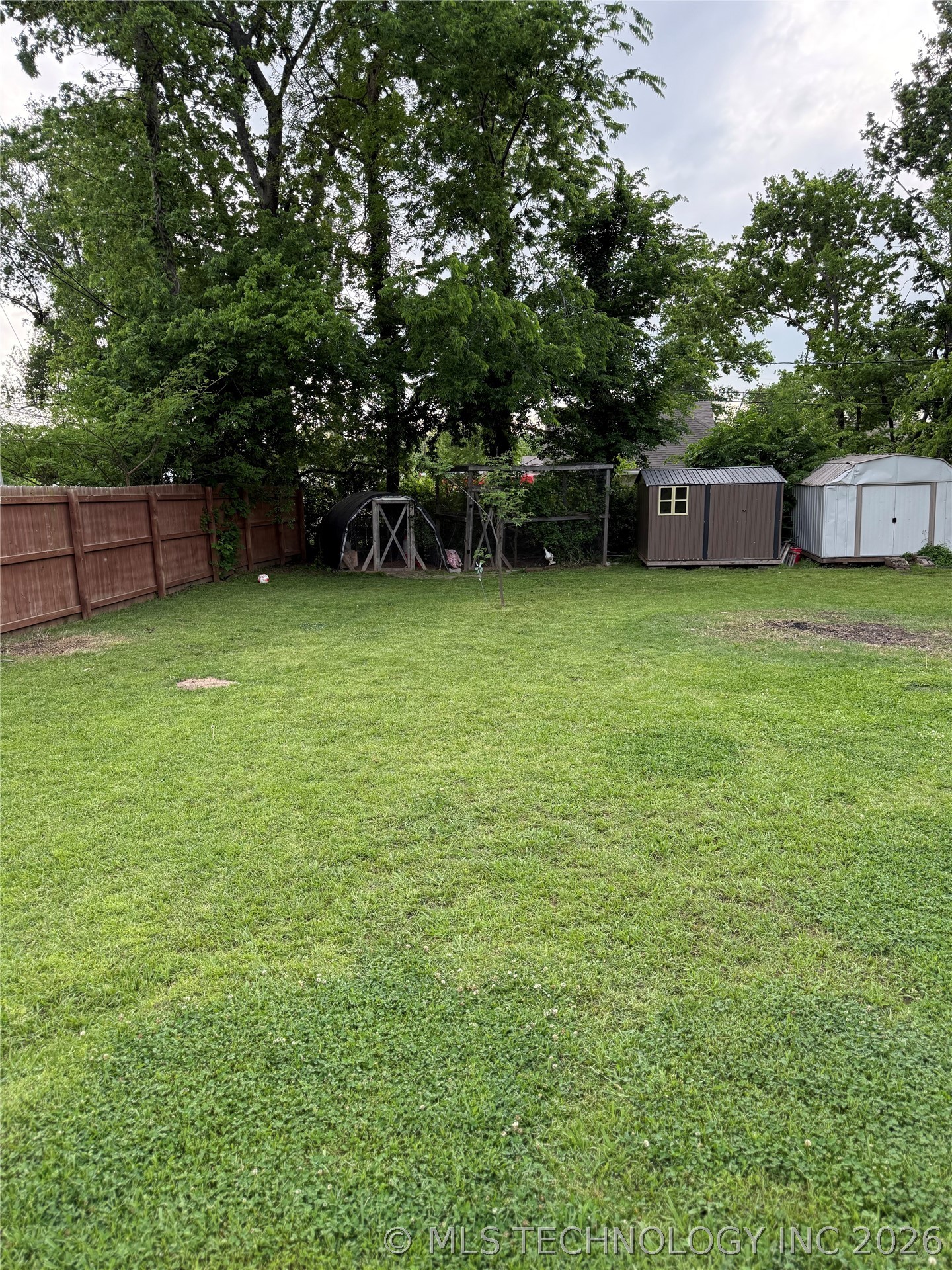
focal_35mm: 24
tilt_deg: -11.1
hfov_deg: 56.8
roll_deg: +1.0
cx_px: 476
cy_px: 635
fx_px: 880
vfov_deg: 71.6
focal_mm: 6.76
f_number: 1.78
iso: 100
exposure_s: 1/931
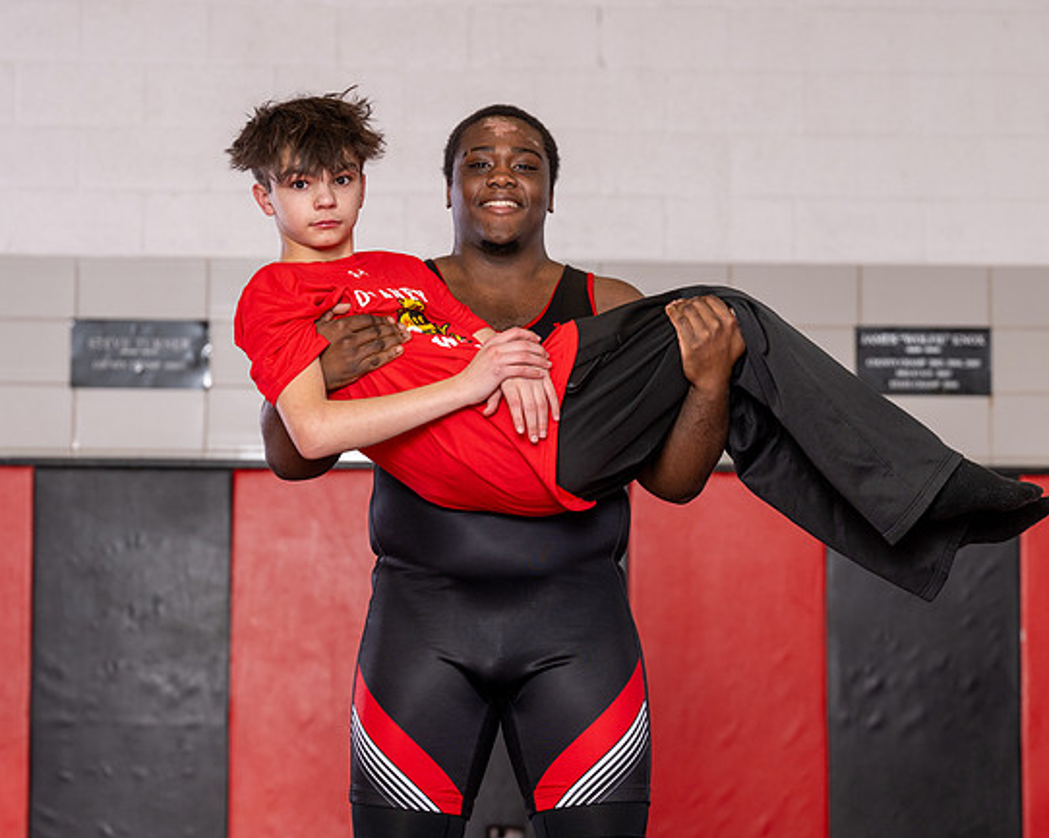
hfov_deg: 17.5
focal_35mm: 110
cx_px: 515
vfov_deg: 14.0
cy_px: 413
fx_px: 3413
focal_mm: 70
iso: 125
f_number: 3.2
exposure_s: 1/160
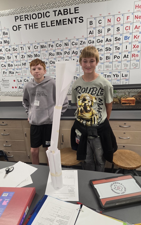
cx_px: 64
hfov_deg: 49.2
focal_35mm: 25
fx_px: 154
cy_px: 113
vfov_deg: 72.6
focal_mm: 5.4
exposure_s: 1/120
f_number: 1.8
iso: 200
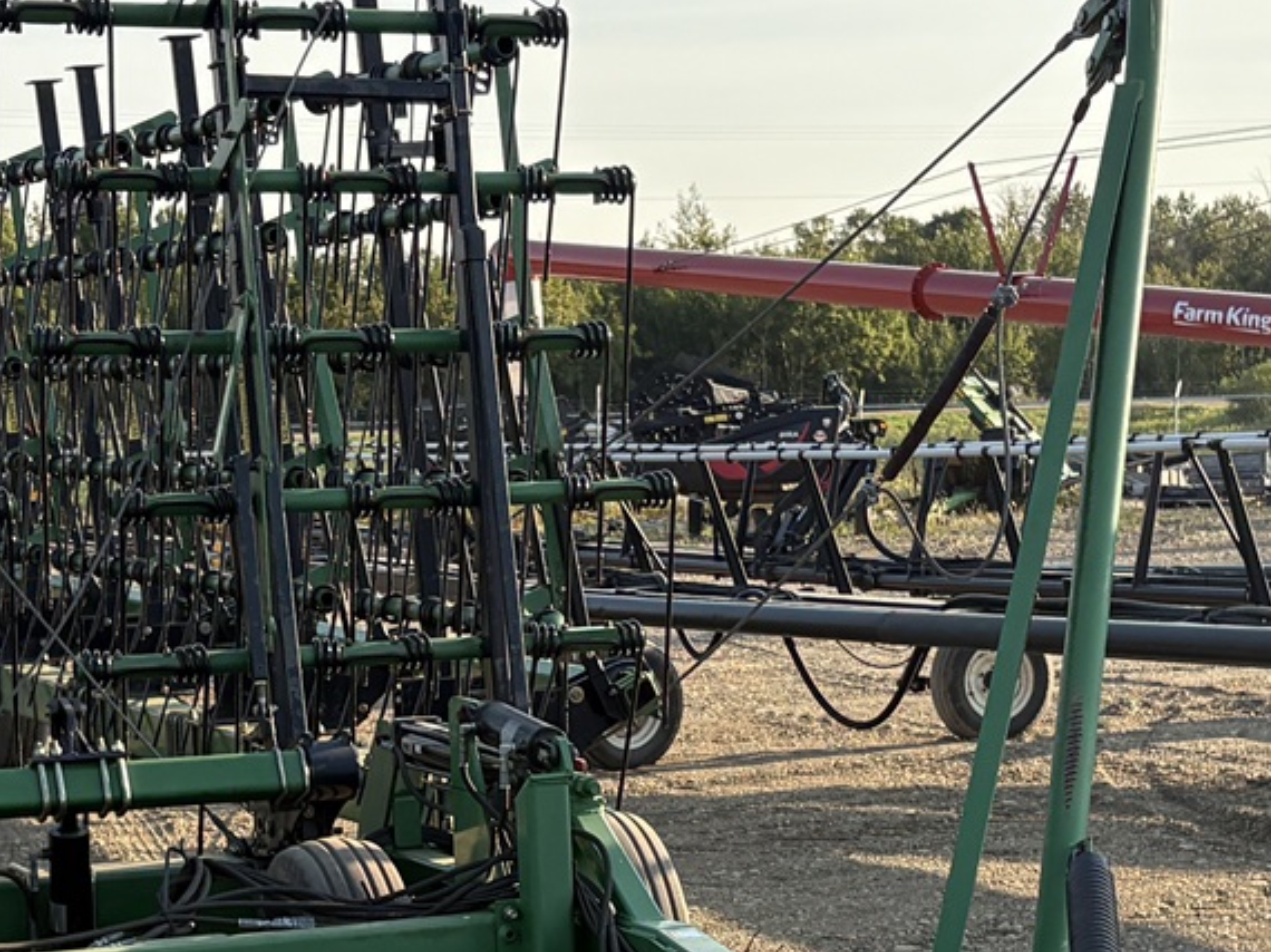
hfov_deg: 22.8
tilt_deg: -5.6
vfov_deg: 16.9
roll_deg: +1.1
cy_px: 897
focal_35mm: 86
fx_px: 3156
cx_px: 664
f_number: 1.6
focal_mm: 5.96
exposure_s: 1/2283
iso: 64
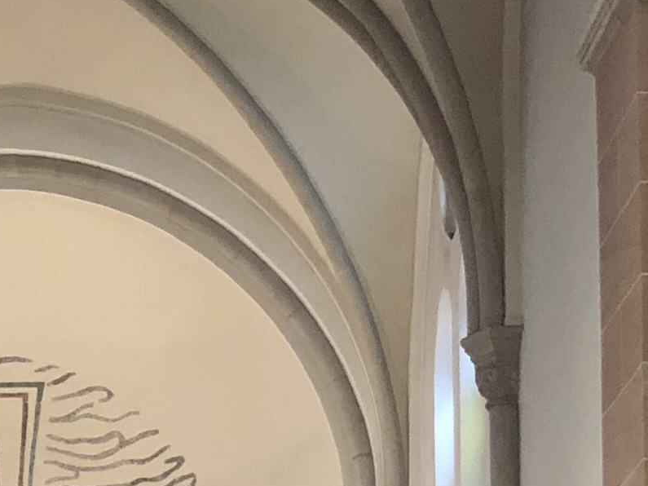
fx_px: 2658
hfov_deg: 13.7
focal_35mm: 142
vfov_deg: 9.8
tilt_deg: +7.6
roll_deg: -0.1
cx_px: 29
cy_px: 942
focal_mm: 3.99
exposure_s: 1/6
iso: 100
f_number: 1.8
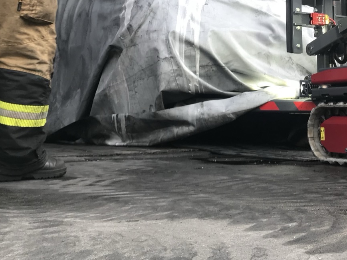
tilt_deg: +8.7
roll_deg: +0.0
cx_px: 252
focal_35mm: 58
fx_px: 581
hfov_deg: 32.7
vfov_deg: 24.5
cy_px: 26
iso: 20
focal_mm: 3.99
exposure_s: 1/125
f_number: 1.8
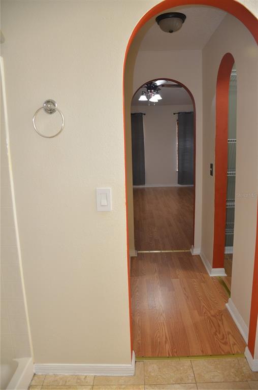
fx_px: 292
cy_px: 195
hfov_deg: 47.7
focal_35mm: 27
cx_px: 129
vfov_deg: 67.5
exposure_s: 1/60
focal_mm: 18
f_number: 3.5
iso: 800
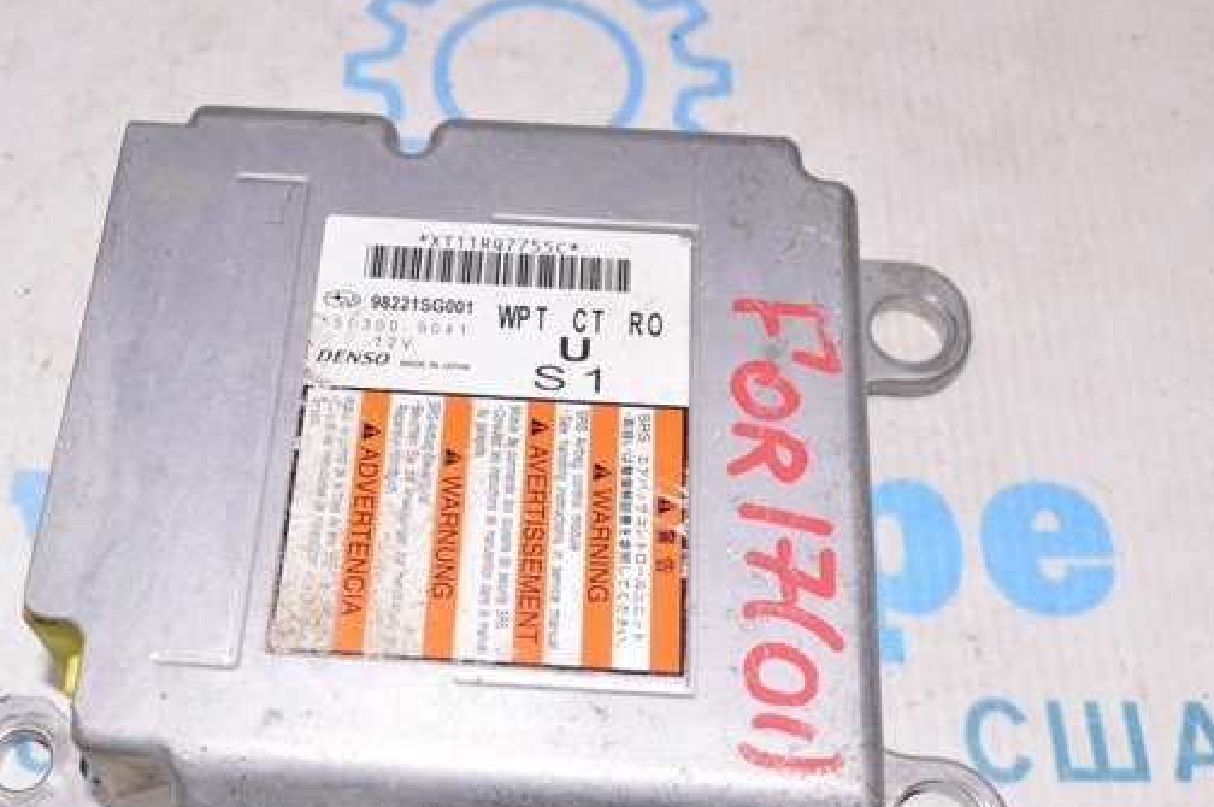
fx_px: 1605
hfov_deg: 41.3
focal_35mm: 48
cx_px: 496
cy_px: 466
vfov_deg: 28.2
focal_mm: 25
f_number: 8
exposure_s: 1/160
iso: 1600
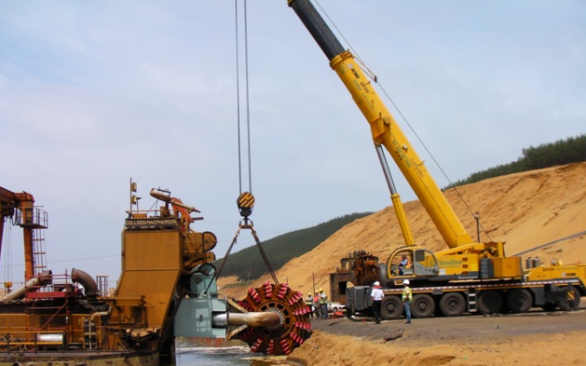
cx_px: 293
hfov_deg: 48.2
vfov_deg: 31.2
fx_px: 655
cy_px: 217
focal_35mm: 41
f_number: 4.5
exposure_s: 1/510
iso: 50
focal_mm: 6.3
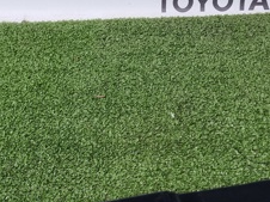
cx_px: 105
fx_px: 530
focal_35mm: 68
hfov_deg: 28.5
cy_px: 129
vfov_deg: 21.5
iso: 50
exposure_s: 1/100
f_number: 1.8
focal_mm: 6.7
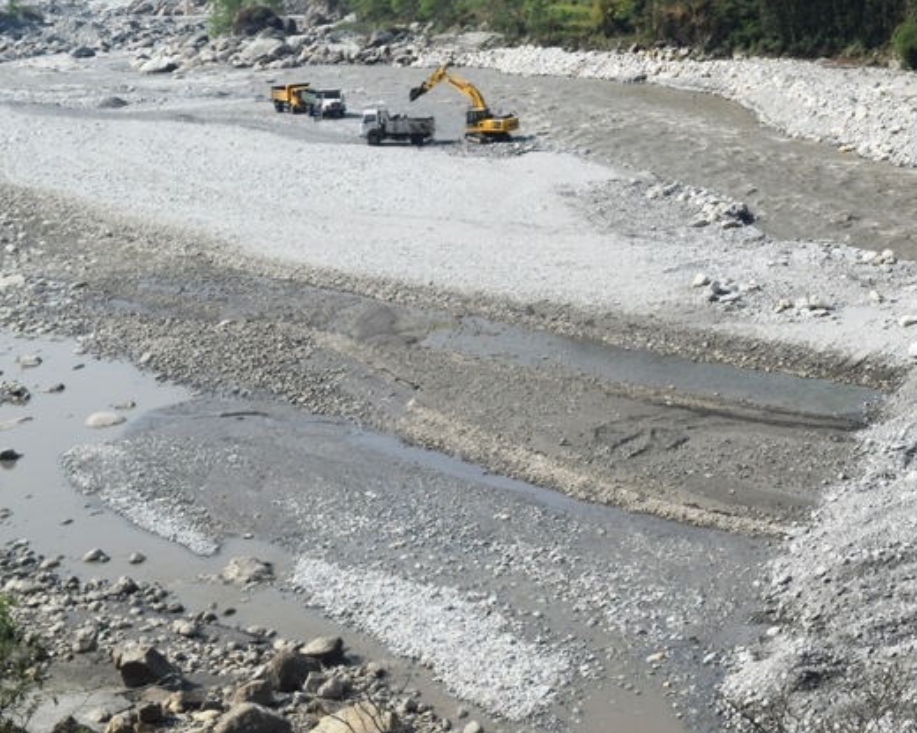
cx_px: 818
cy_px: 248
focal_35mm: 75
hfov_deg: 24.7
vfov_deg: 20.4
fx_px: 2033
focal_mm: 27
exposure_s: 1/400
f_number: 10
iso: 200
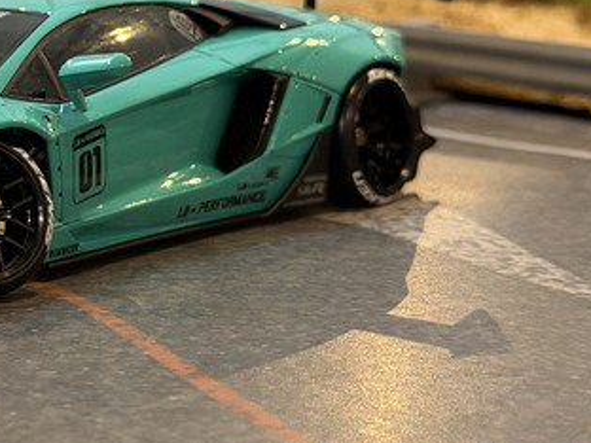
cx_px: -134
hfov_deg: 15.7
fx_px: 2049
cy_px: 56
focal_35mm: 120
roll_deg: +1.3
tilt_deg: -5.3
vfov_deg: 12.3
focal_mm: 6.76
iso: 200
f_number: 1.78
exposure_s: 1/40
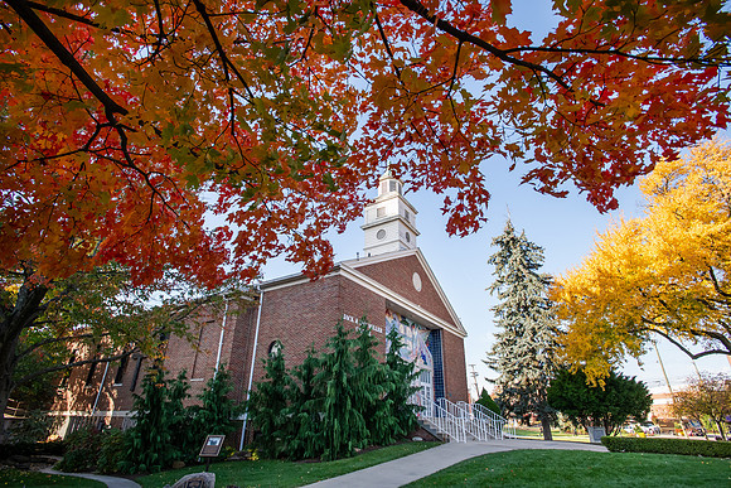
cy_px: 244
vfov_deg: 64.6
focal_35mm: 19
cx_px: 366
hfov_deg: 86.9
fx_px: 386
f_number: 9
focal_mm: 19
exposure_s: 1/250
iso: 640
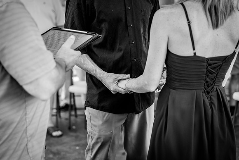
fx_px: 465
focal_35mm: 70
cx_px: 120
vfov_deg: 19.5
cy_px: 80
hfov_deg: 28.8
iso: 400
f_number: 2.8
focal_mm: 70
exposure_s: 1/160
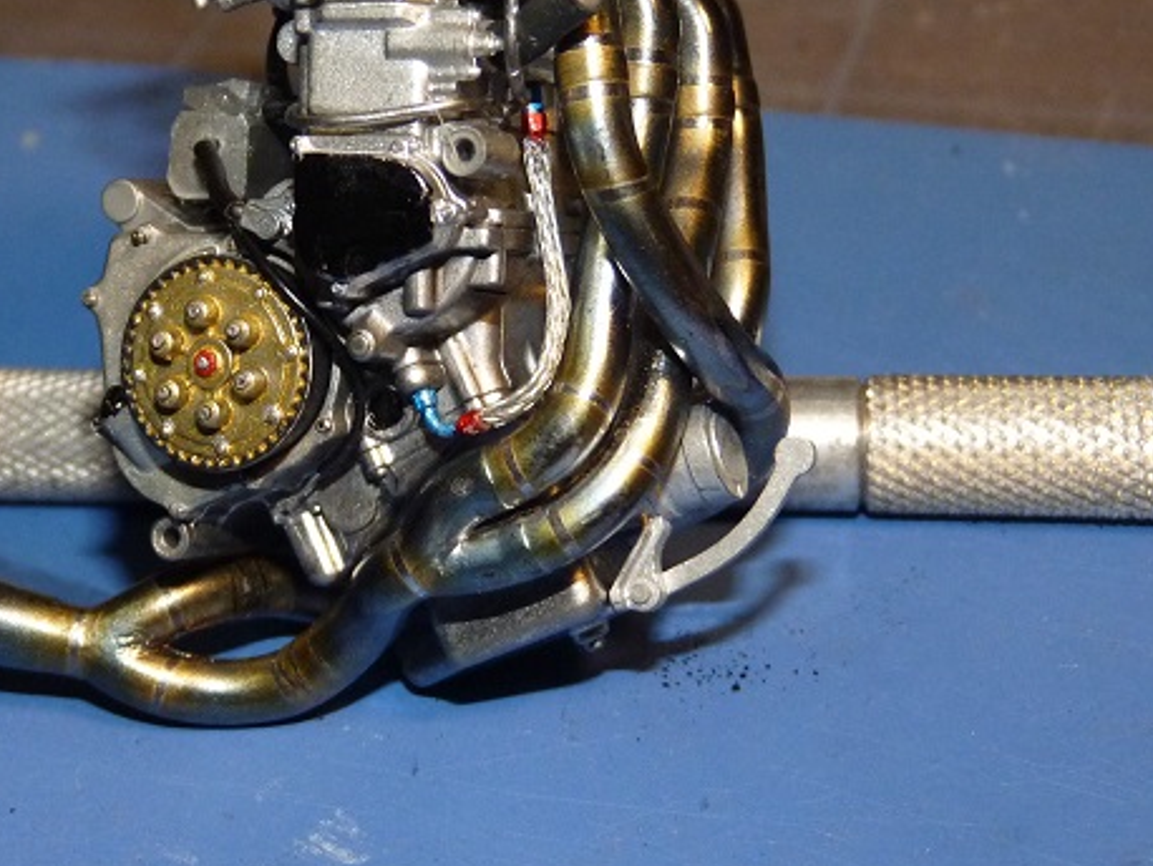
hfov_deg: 20.2
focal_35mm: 96
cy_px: 385
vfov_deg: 15.4
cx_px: 234
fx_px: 3199
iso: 250
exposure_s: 1/30
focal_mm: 9.9
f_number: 3.2
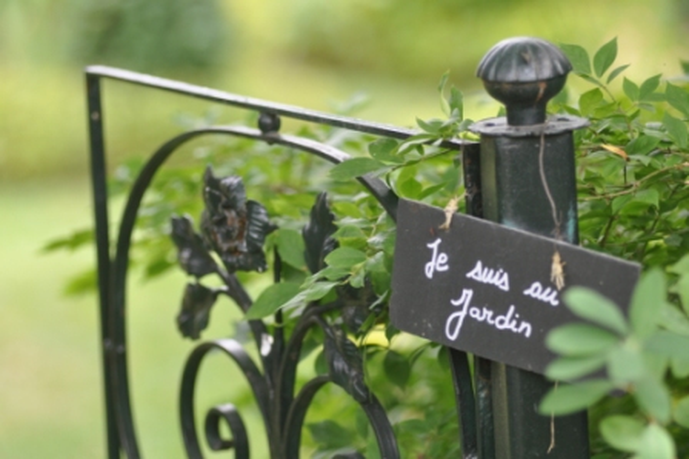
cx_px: 344
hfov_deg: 10.2
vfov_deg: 6.8
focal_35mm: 202
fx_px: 3873
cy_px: 230
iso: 200
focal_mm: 135
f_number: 3.2
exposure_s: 1/160
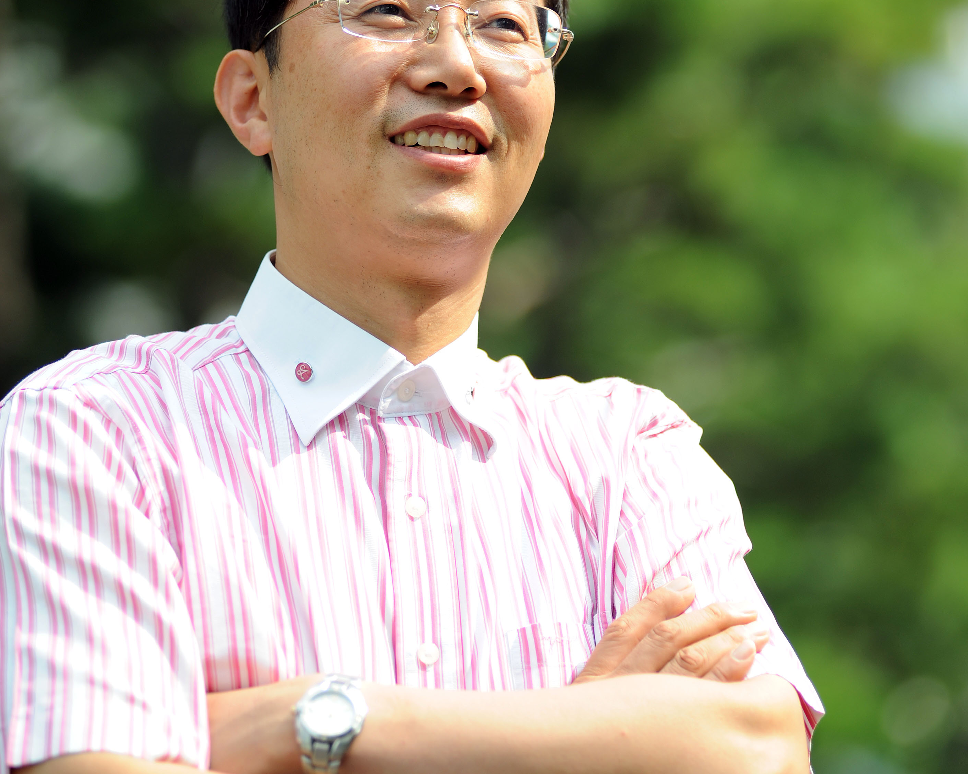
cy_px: 265
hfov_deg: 11.4
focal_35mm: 170
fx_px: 4870
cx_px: 486
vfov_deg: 9.1
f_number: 2.8
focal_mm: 120
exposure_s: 1/1000
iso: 200
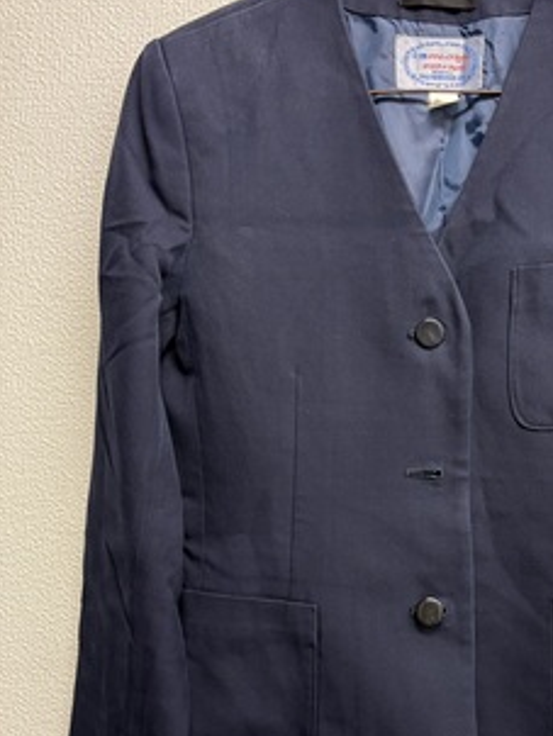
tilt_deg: -6.0
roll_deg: +1.2
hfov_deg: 32.6
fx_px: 915
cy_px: 461
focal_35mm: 43
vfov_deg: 43.5
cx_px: 454
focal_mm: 5.96
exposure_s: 1/50
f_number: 1.6
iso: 125
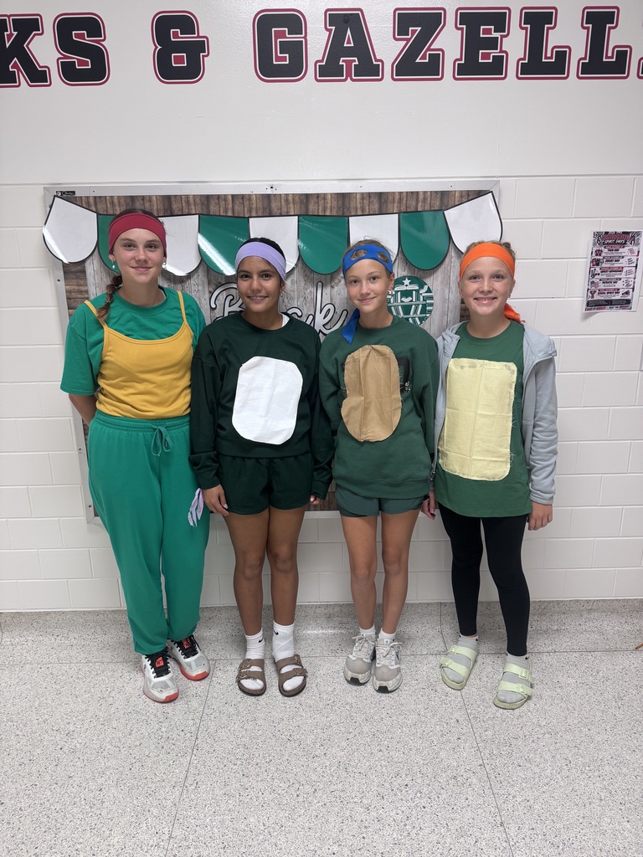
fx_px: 594
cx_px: 322
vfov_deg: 71.6
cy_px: 428
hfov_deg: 56.8
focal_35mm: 24
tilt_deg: -16.0
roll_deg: +1.1
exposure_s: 1/60
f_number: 1.78
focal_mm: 6.76
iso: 125
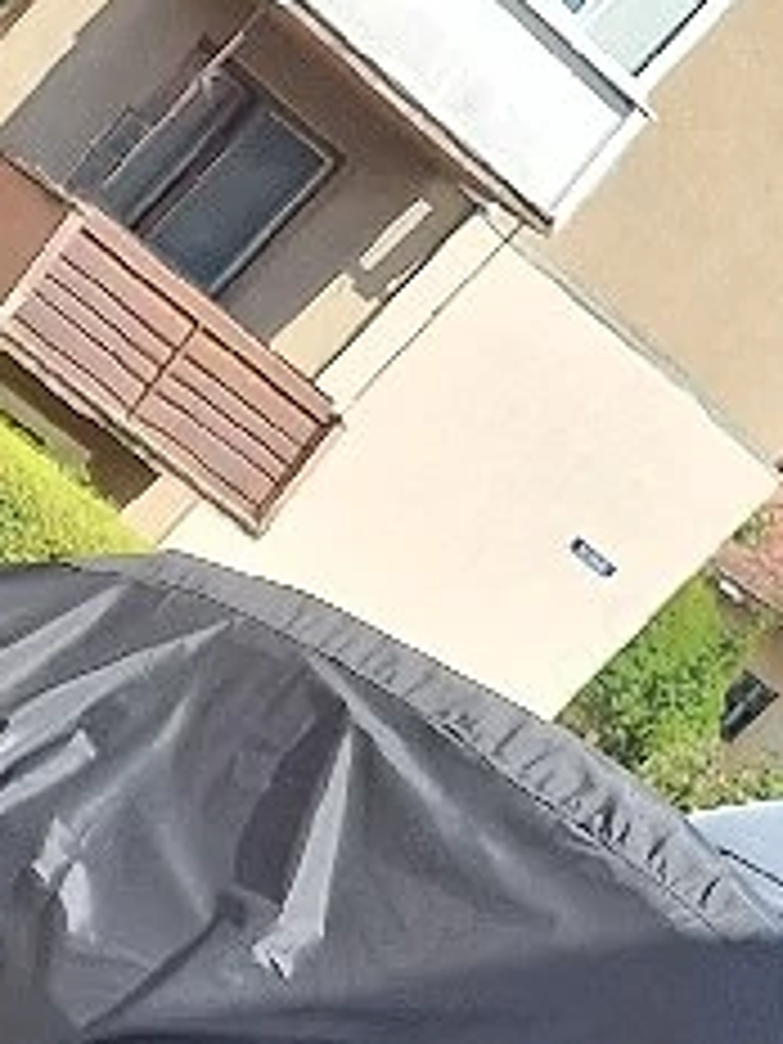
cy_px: 871
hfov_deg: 9.5
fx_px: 3981
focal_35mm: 132
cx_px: -1341
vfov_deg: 14.8
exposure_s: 1/909
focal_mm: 5.54
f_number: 1.8
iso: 40
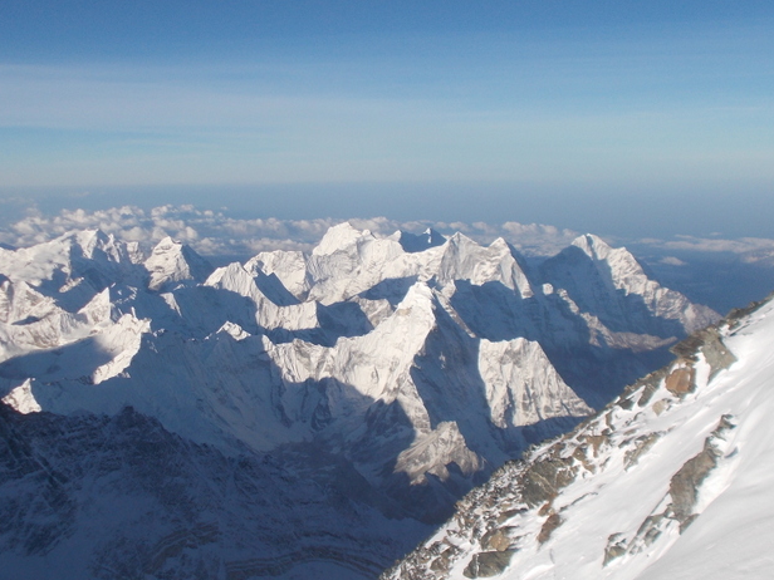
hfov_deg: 33.7
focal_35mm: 57
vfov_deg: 25.6
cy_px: 321
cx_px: 303
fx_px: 1274
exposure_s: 1/160
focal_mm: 6.9
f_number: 9.8
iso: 80
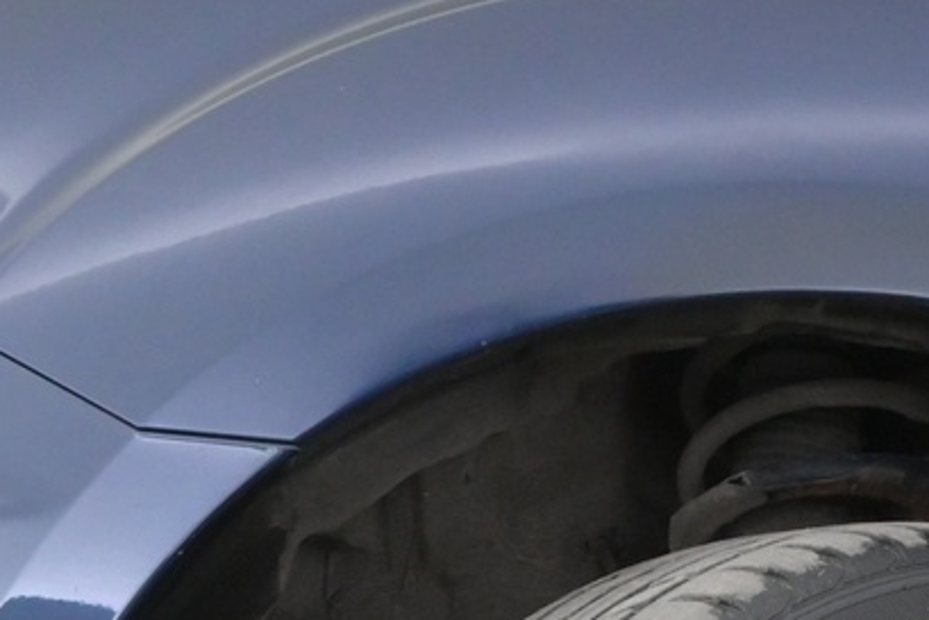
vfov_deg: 13.3
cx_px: 854
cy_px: 1017
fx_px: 2452
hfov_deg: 21.0
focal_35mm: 95
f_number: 4
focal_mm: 16
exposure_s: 1/60
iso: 2500
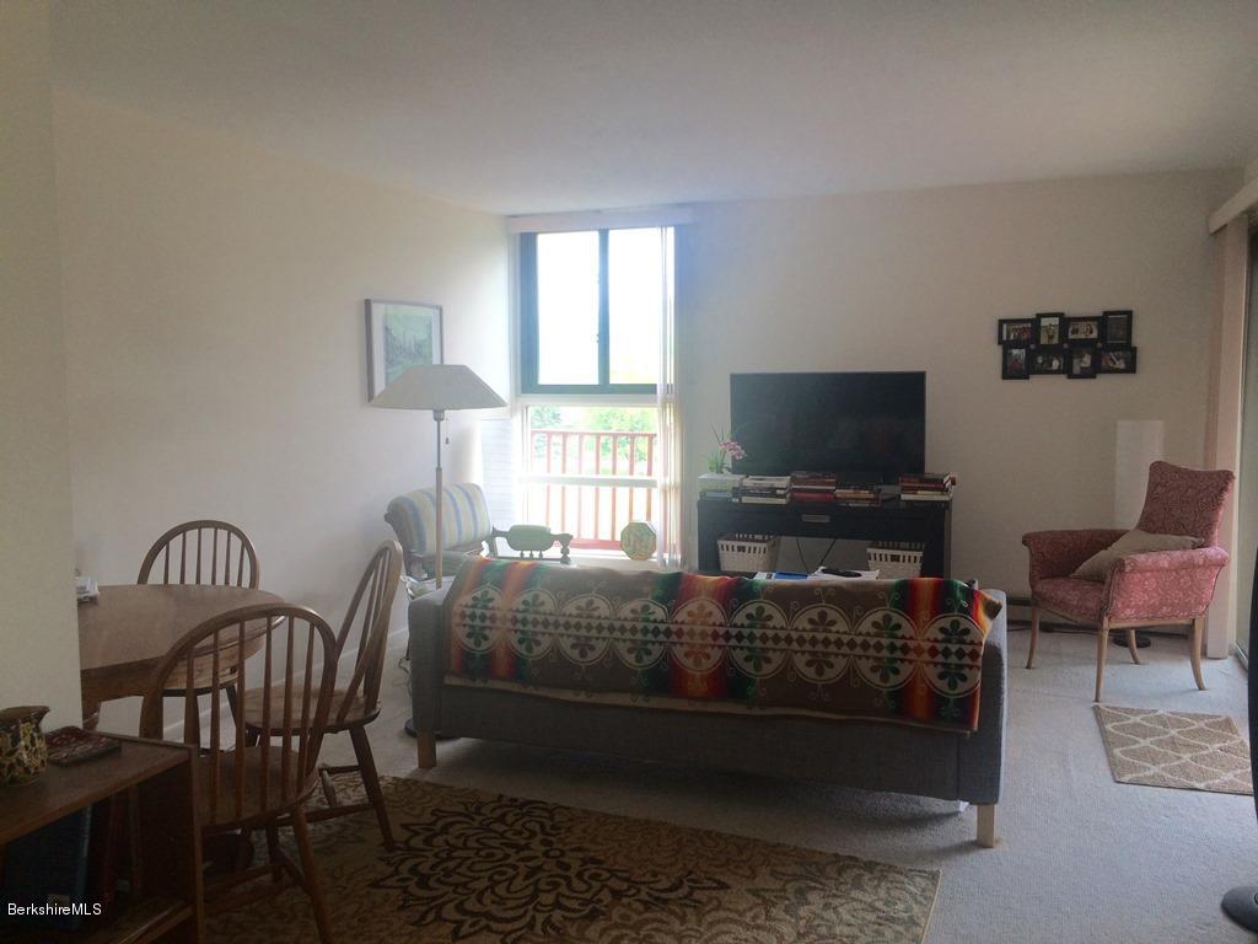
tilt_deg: -4.0
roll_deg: +0.0
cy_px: 472
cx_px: 629
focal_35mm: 29
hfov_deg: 61.7
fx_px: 1054
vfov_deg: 48.2
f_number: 2.2
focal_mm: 4.15
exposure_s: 1/60
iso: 32
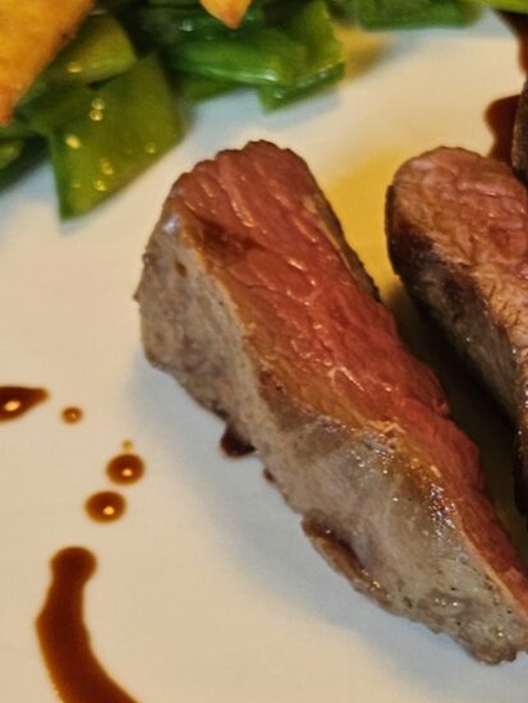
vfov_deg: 18.4
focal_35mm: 107
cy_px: 341
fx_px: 2174
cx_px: 307
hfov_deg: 13.8
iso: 80
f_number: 1.8
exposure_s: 1/50
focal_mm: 5.4
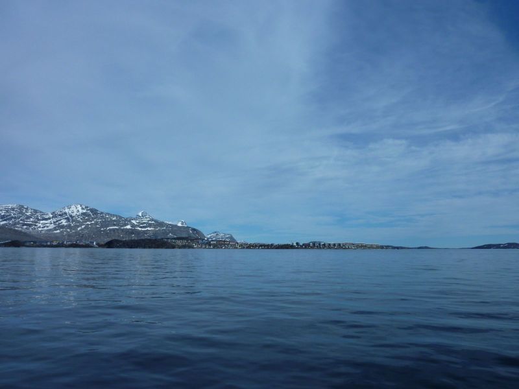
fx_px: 375
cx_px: 260
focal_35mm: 25
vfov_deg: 54.9
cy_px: 194
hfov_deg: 69.4
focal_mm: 4.1
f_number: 5.6
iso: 80
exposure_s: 1/800
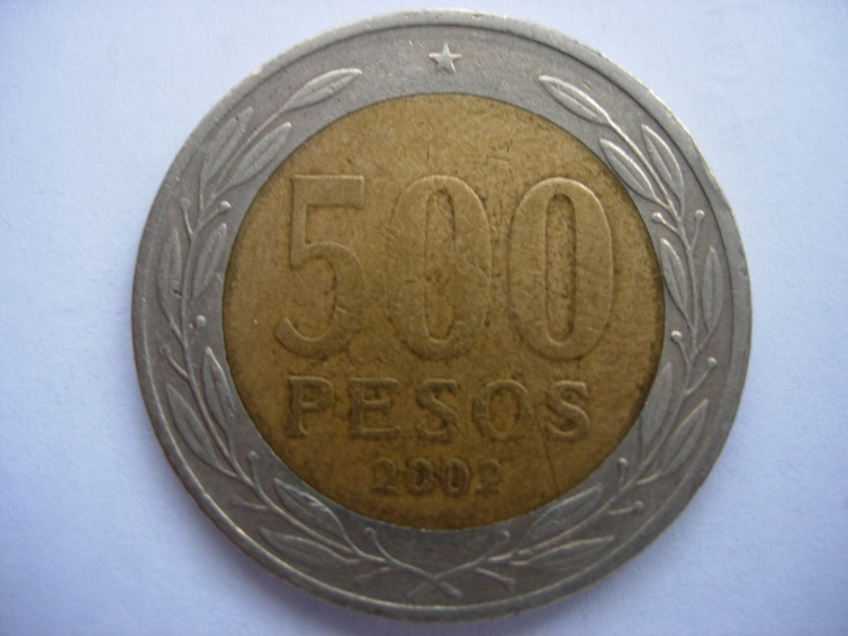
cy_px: 318
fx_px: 931
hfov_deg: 49.0
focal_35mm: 38
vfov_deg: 37.7
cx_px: 424
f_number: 2.8
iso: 137
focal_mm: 7.8
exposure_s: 1/32
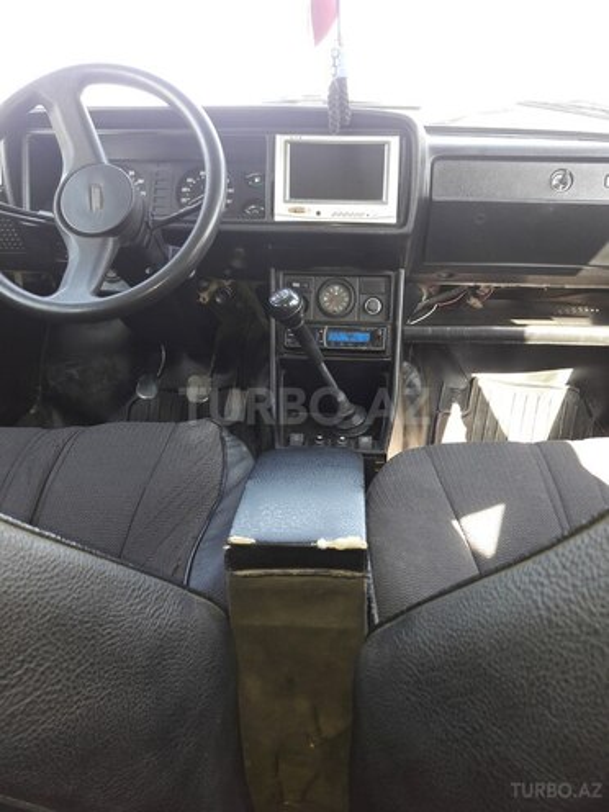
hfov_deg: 49.7
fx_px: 657
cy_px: 406
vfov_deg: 63.4
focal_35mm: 28
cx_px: 304
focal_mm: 3.7
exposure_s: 1/33
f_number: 1.9
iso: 50
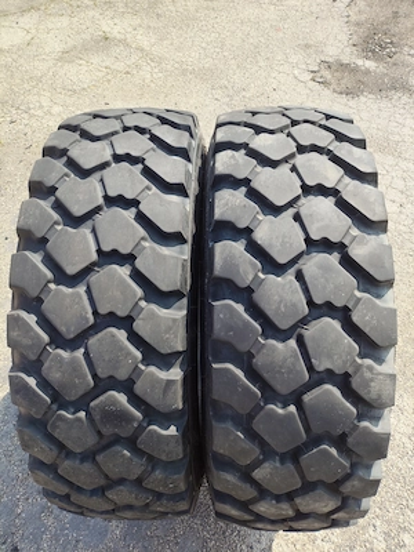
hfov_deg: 54.9
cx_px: 207
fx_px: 399
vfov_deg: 69.4
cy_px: 276
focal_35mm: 25
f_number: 1.79
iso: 50
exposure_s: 1/649
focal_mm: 4.71
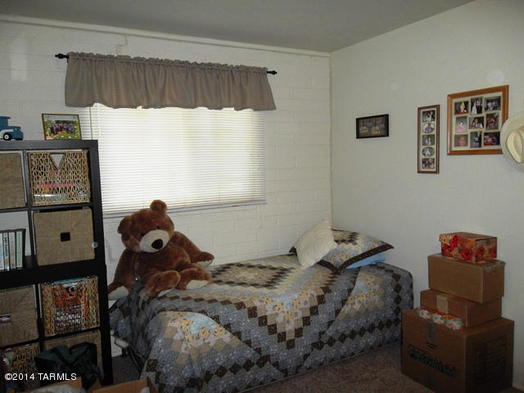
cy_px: 196
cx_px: 262
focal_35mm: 27
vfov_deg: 51.4
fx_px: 409
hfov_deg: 65.3
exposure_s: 1/45
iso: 240
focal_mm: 4.9
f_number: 3.5
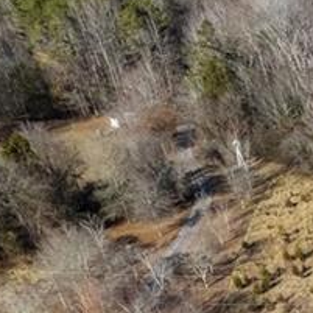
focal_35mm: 95
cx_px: 751
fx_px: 972
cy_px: 498
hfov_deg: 13.4
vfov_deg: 16.4
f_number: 2.8
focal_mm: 8.38
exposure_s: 1/60
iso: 100
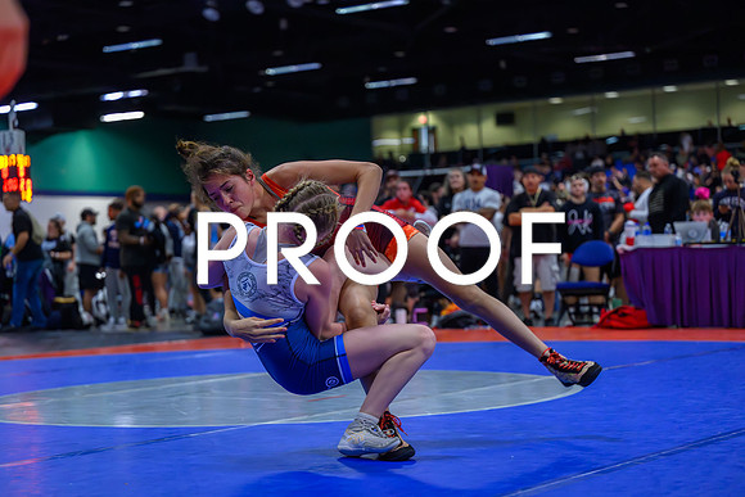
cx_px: 372
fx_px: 1449
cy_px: 248
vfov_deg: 19.5
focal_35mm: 70
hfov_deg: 28.8
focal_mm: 70
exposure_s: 1/800
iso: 11400
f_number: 2.8
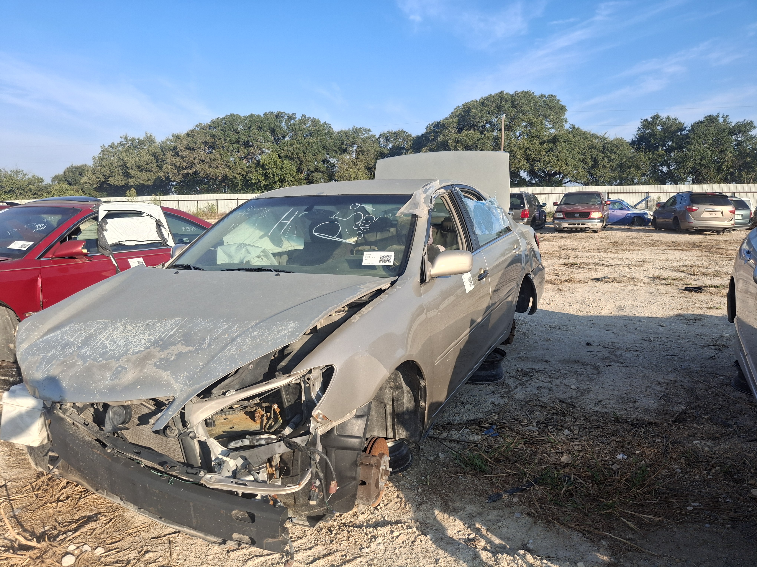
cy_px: 284
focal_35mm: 25
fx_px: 547
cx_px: 378
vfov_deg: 54.9
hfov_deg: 69.4
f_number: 1.8
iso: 32
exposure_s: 1/983
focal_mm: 4.69
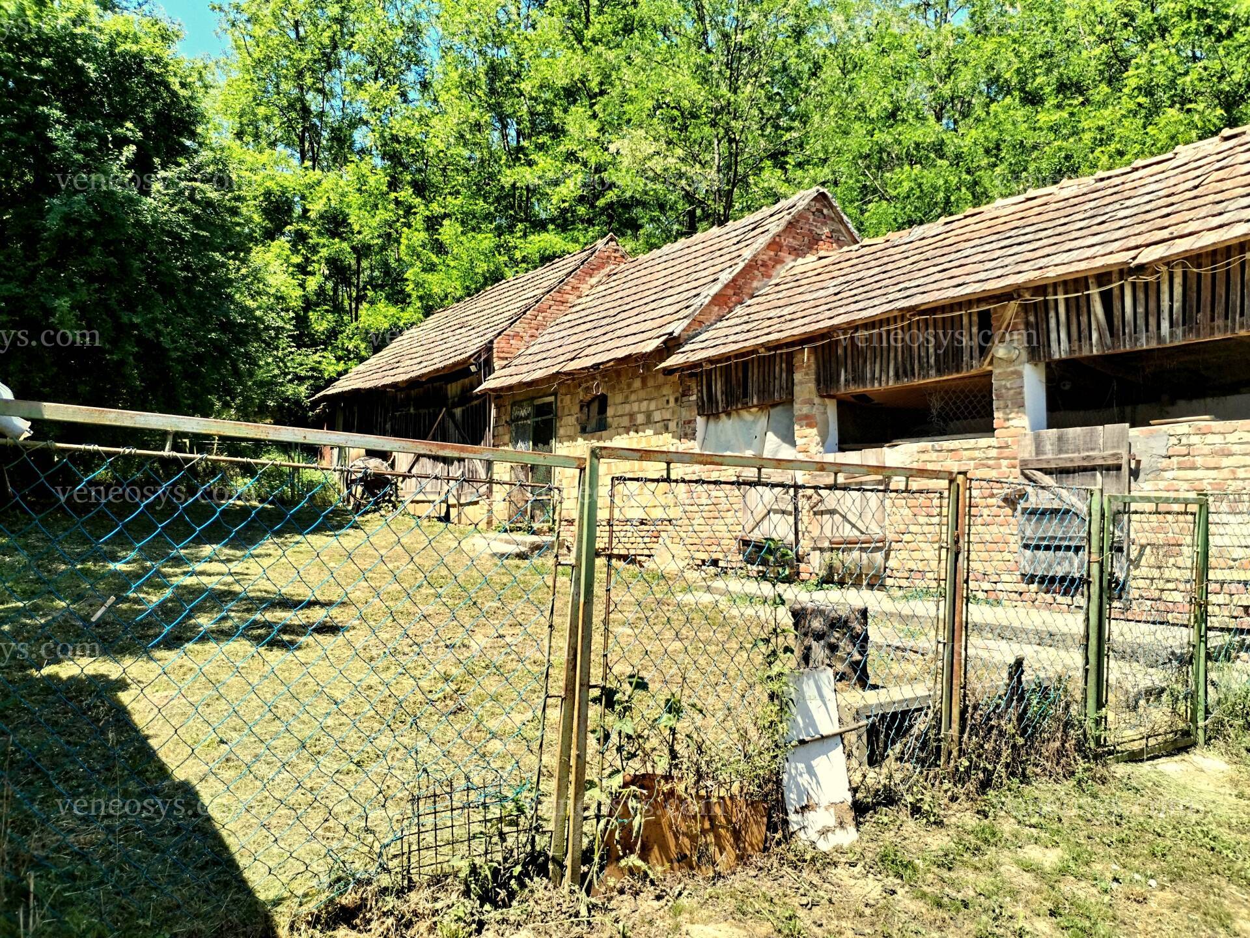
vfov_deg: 48.2
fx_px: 1047
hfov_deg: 61.7
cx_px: 625
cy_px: 469
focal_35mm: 29
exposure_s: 1/552
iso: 100
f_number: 1.8
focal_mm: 4.75
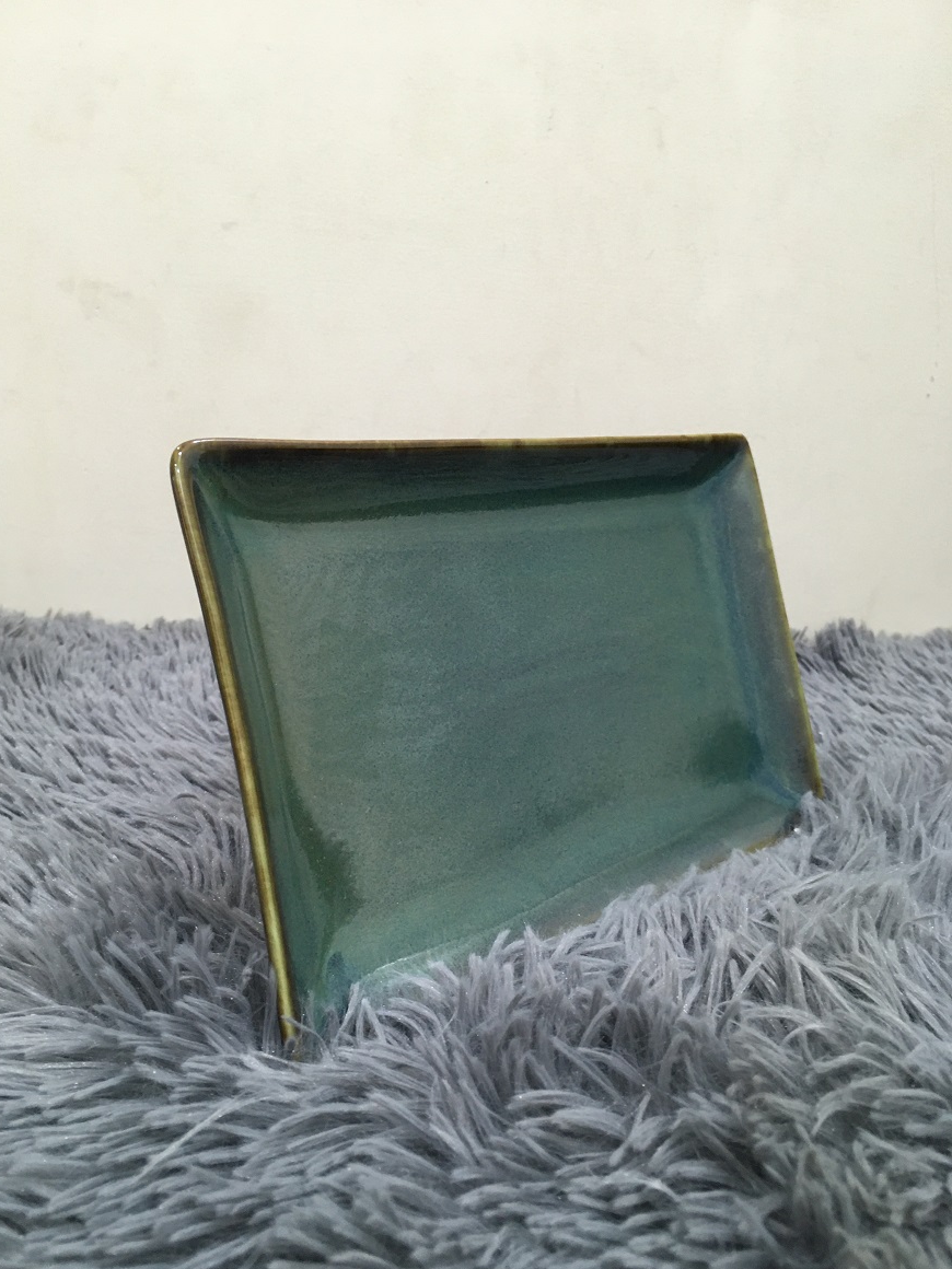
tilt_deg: -13.5
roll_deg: -2.7
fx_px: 1100
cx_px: 464
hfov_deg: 46.8
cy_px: 655
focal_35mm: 30
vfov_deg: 60.0
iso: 125
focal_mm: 4.15
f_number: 2.2
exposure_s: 1/33
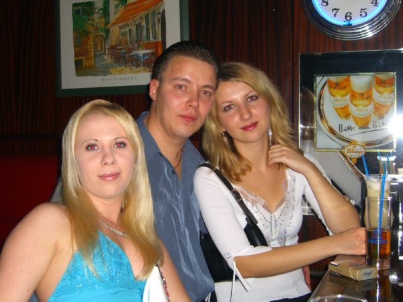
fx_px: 536
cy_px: 151
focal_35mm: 46
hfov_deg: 41.2
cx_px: 202
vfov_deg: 31.5
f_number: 3.1
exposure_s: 1/60
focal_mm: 9.5
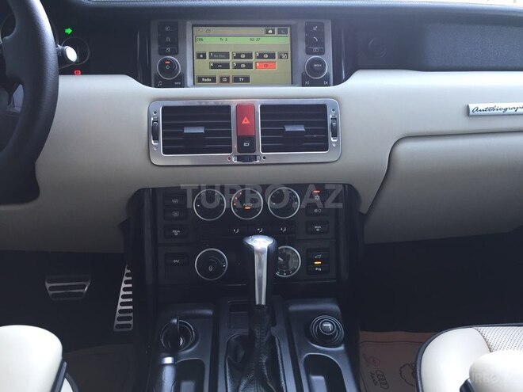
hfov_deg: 61.7
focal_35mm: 29
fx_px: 438
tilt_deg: -22.5
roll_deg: -0.7
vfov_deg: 48.2
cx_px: 262
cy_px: 196
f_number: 2.2
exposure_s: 1/33
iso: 32
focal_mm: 4.15
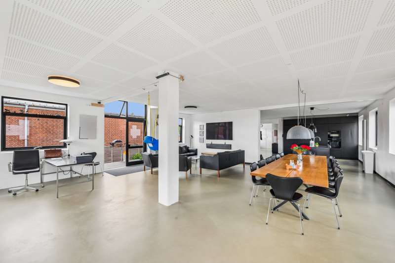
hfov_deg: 100.4
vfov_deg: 77.3
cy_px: 132
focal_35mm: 15
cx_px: 198
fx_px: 165
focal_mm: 15
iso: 200
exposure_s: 1/13
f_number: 10
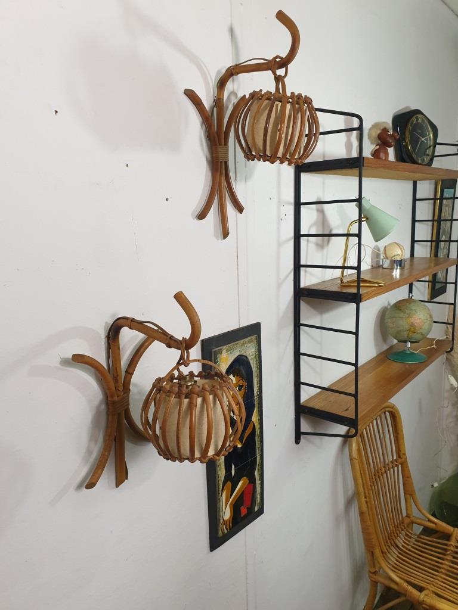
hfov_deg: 53.1
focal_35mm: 26
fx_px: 459
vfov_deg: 67.3
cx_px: 229
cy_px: 305
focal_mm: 4.3
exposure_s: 1/50
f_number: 2.4
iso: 400
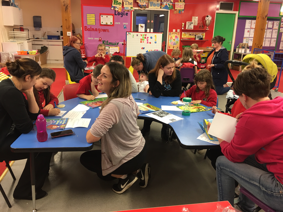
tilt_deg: -16.6
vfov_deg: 48.2
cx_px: 142
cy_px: 106
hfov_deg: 61.7
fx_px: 237
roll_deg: -2.1
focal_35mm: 29
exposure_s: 1/17
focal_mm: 4.15
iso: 50
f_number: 2.2
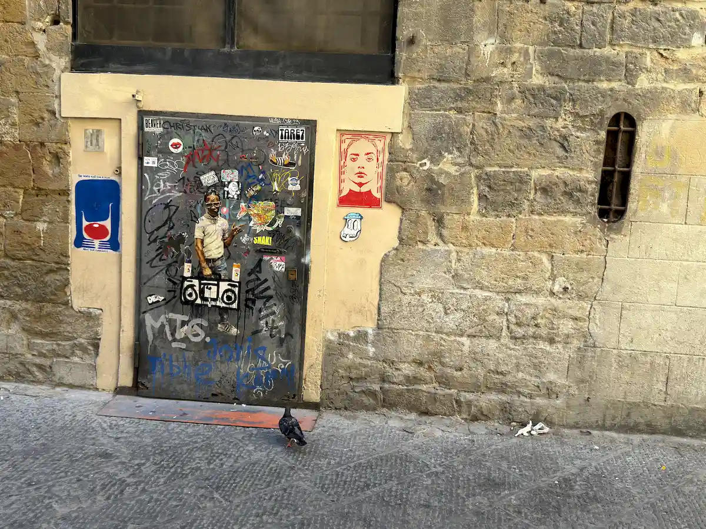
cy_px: 264
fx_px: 714
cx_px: 353
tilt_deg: -8.1
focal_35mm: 35
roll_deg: -3.4
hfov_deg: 52.6
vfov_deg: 40.7
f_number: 1.78
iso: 100
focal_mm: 6.76
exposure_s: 1/114
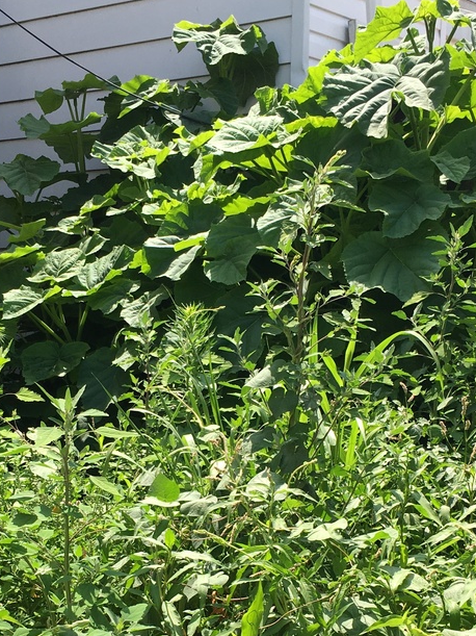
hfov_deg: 25.6
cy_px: 473
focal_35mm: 57
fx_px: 1045
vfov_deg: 33.2
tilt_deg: -11.0
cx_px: 188
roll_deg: +2.0
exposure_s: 1/793
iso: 25
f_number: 2.2
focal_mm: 4.15
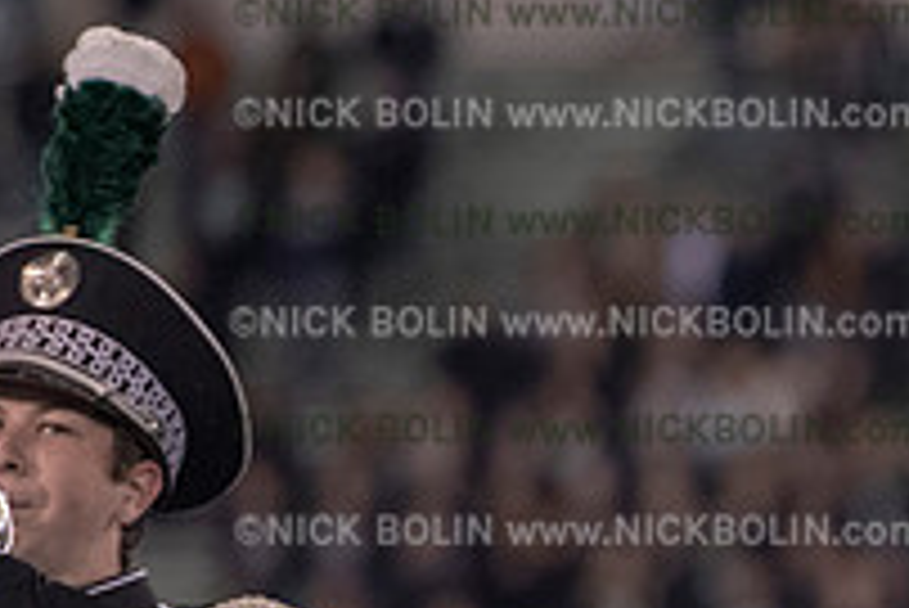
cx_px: 1282
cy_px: 534
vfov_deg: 2.4
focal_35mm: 575
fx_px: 14529
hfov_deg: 3.6
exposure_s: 1/1250
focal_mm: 200
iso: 5000
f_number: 3.2
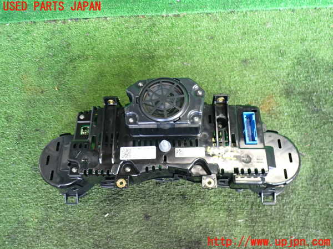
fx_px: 289
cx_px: 166
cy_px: 124
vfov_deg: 46.8
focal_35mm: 30
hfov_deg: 60.0
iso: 320
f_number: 2.3
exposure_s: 1/30
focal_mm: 5.4
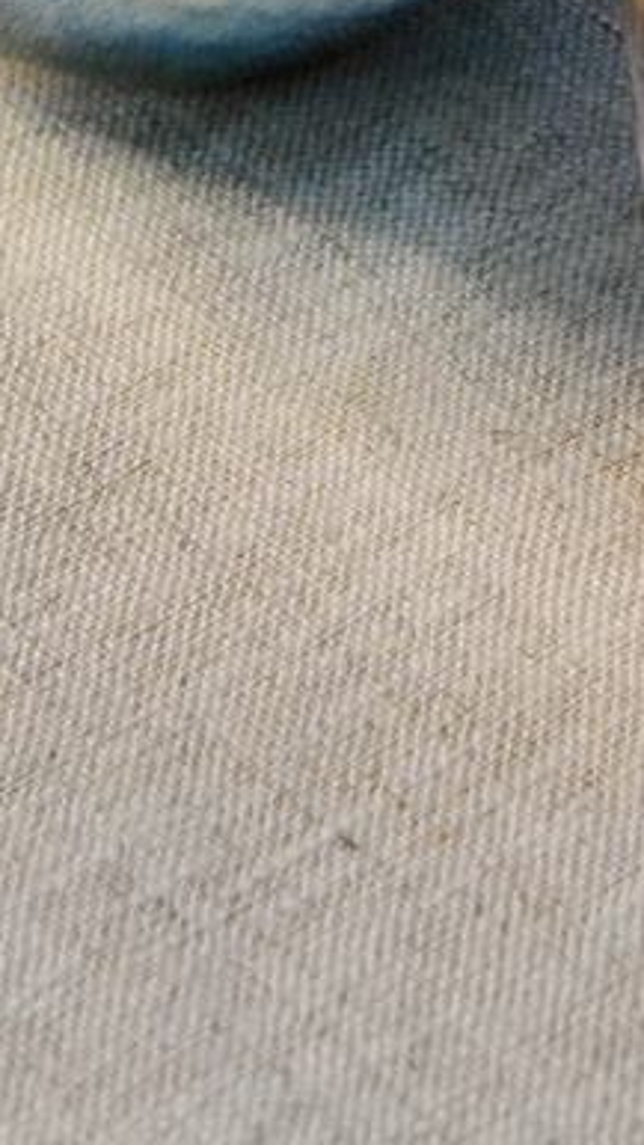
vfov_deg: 5.2
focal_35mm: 408
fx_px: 12391
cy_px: -614
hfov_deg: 3.0
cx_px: 608
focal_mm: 98
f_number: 14
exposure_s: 1/100
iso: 9000
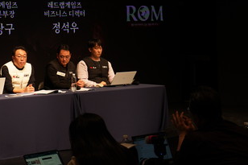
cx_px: 19
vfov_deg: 13.9
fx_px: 675
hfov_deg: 20.4
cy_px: 45
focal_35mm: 98
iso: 400
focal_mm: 35
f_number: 4.5
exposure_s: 1/100
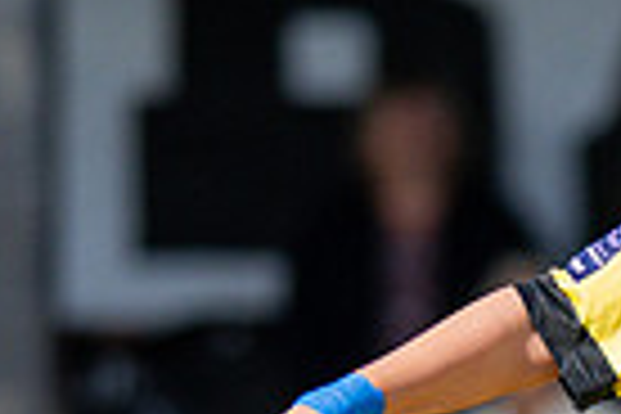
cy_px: 944
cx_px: 1239
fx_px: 39965
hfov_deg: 0.9
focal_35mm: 2317
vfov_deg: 0.6
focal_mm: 300
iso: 200
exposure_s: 1/2500
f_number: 4
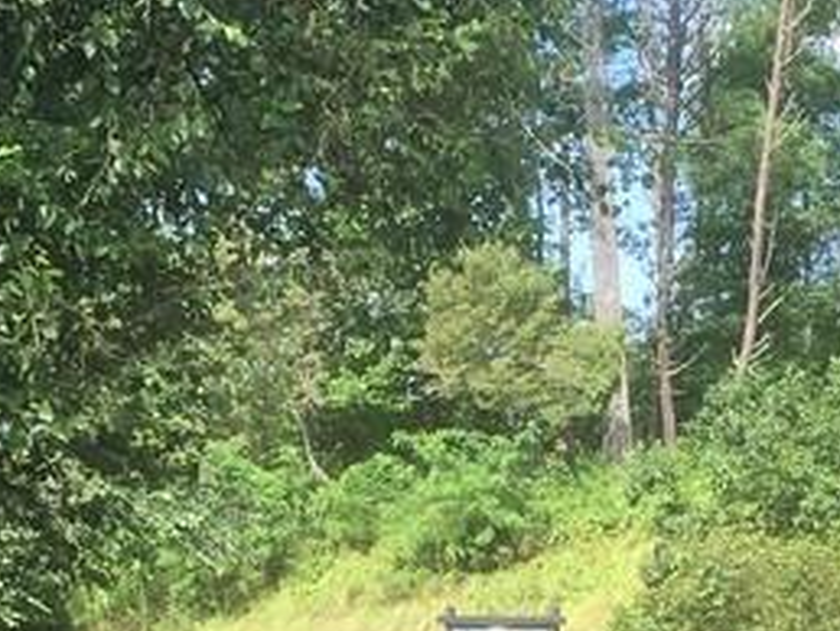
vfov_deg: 12.6
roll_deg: -0.5
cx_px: 625
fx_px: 2793
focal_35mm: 115
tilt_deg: -3.4
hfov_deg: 17.0
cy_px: 777
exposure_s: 1/499
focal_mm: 4.15
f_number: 2.2
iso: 25
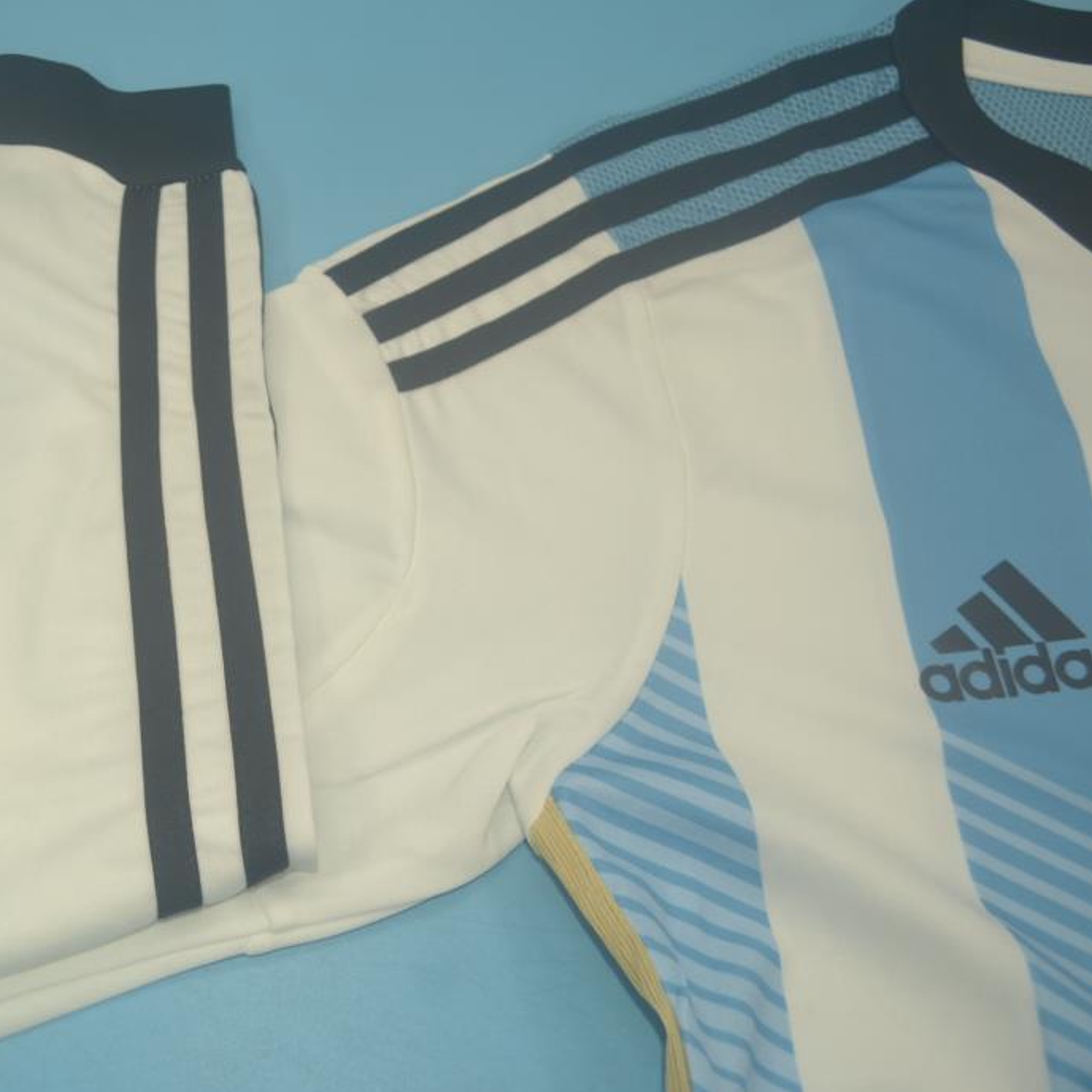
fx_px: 1428
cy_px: 541
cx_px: 319
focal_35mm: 40
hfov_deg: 41.0
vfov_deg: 41.9
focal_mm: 20
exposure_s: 1/200
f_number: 3.8
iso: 200
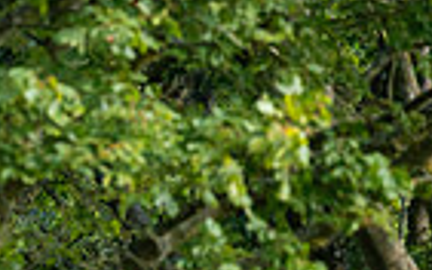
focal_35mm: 1262
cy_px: 443
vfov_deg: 1.0
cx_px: -248
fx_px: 14852
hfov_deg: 1.7
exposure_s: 1/500
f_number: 5.6
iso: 200
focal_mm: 300
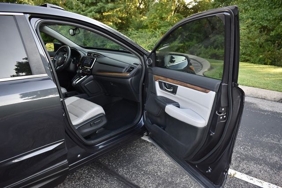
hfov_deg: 67.4
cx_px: 141
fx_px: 212
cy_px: 94
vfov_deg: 48.0
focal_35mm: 27
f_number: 3.5
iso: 800
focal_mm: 18
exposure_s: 1/250
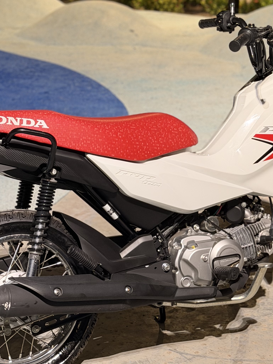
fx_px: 989
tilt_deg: -14.0
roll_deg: -1.0
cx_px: 177
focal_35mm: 94
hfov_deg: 15.7
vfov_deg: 20.8
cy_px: 115
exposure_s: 1/40
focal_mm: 6.76
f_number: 1.78
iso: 500
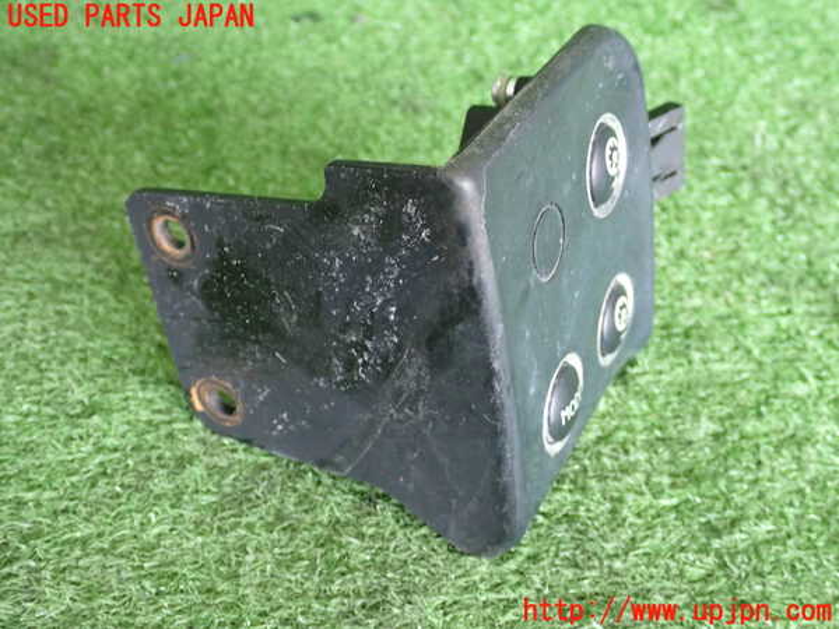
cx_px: 420
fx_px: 1066
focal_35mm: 44
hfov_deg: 42.9
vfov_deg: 32.9
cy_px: 314
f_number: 2.9
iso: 800
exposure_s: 1/30
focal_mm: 7.84
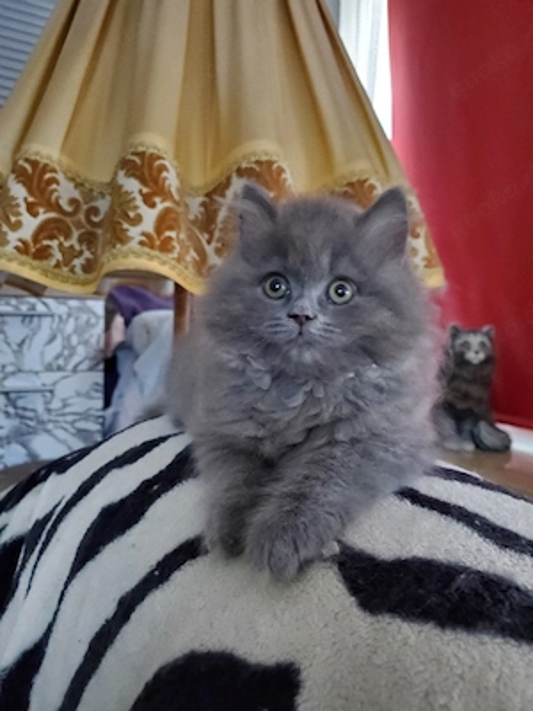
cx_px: 266
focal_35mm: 26
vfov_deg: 67.3
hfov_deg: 53.1
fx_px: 534
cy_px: 356
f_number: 1.5
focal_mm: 4.3
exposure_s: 1/10
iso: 800
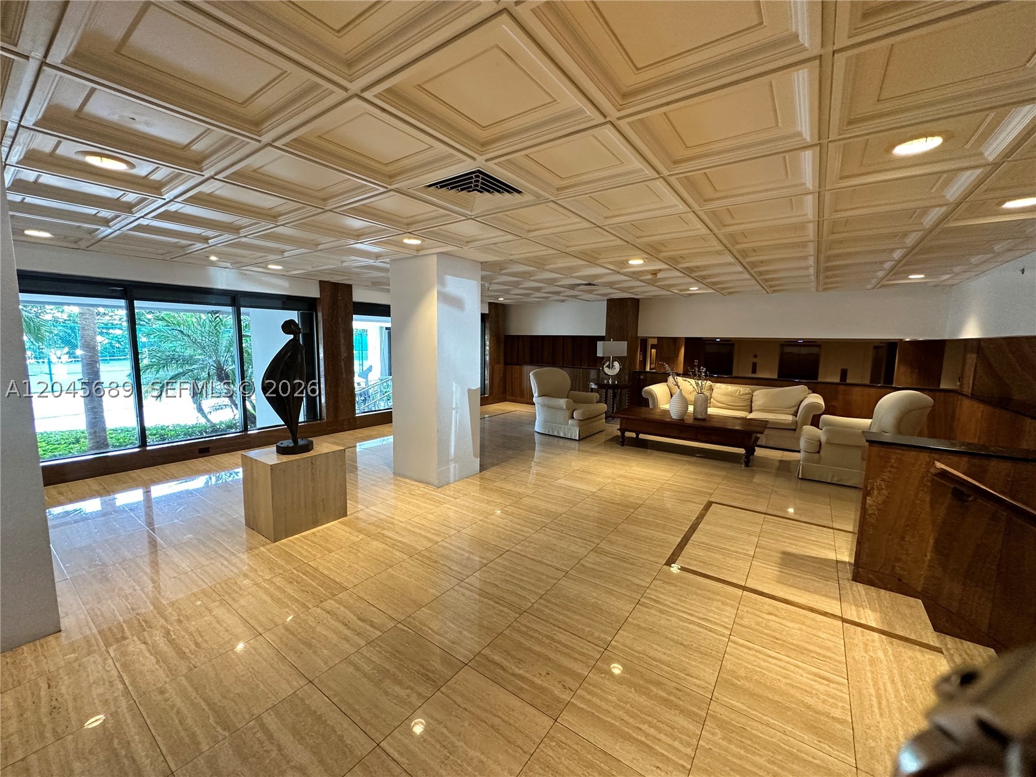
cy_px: 388
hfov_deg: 102.1
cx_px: 518
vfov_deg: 85.7
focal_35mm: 14
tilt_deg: -6.8
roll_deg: -1.2
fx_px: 419
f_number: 2.2
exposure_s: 1/120
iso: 250
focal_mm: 2.22
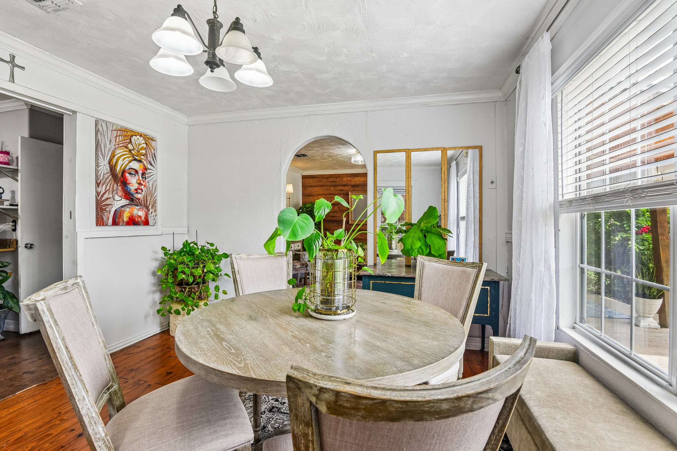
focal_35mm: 16
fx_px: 301
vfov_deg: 73.7
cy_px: 226
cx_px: 338
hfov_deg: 96.7
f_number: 8
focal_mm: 16
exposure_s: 1/15
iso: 450
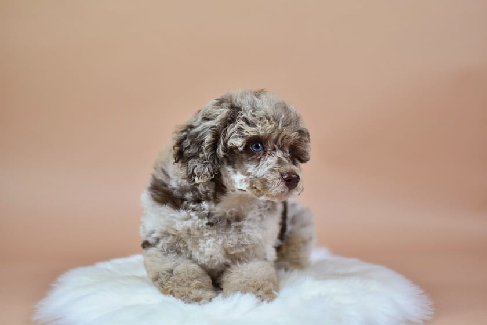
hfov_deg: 37.9
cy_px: 162
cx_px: 244
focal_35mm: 52
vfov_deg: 25.8
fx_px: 710
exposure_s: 1/833
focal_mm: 35
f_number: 1.8
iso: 500
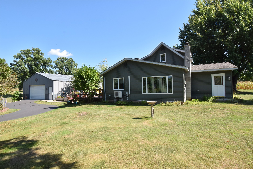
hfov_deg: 85.4
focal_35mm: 20
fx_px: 137
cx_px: 126
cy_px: 84
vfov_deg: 63.2
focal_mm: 13
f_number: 14
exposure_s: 1/200
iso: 320
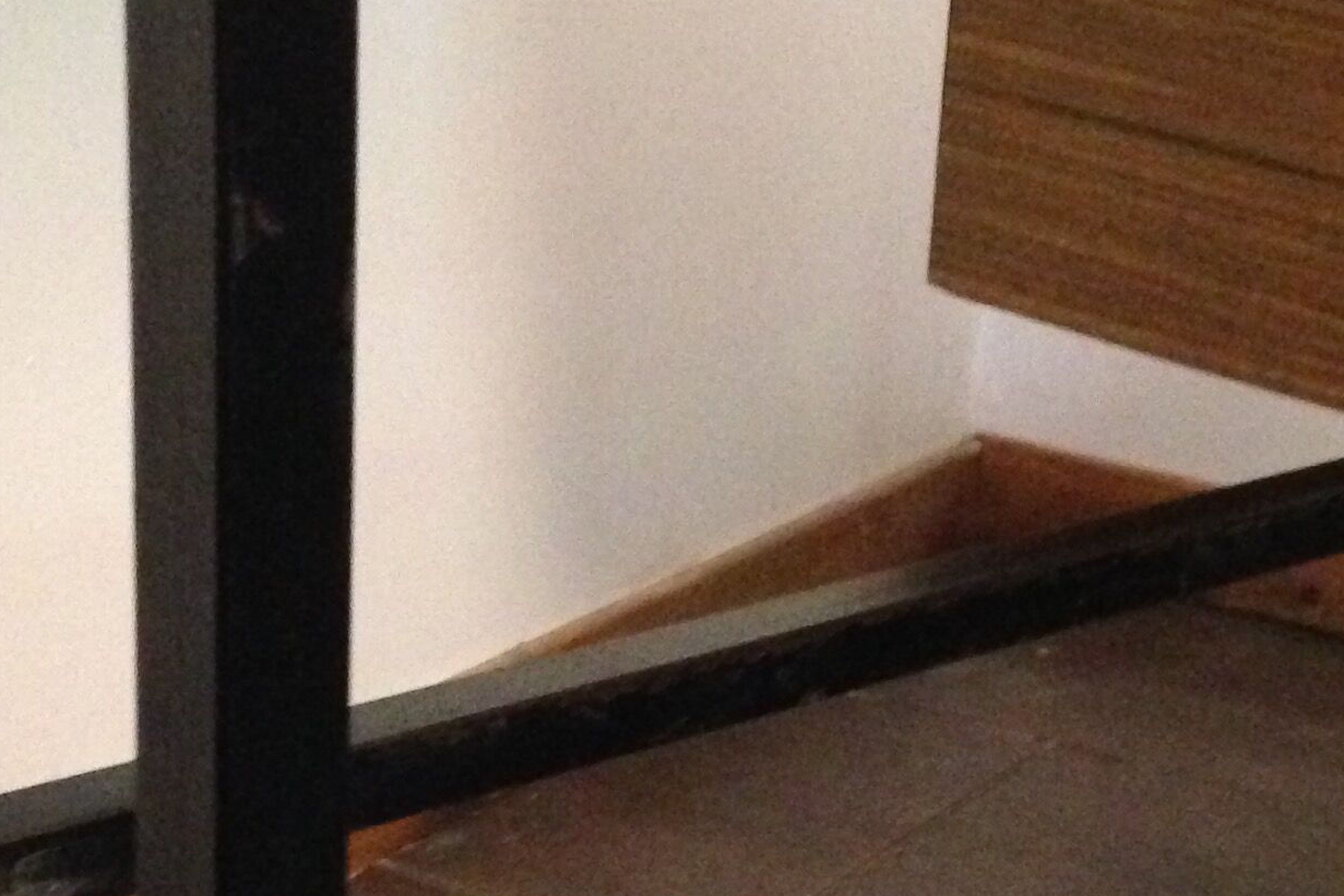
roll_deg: -3.0
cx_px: 775
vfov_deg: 14.9
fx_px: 3397
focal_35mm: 91
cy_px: 719
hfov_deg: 22.4
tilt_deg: -22.6
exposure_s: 1/17
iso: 640
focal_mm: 4.12
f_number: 2.4
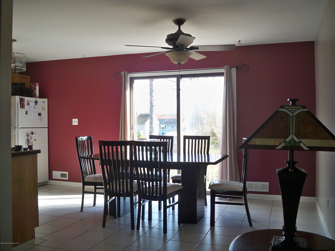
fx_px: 339
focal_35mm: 35
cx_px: 168
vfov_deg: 40.7
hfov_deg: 52.6
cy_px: 126
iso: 80
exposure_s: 1/60
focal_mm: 6.3
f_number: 3.1
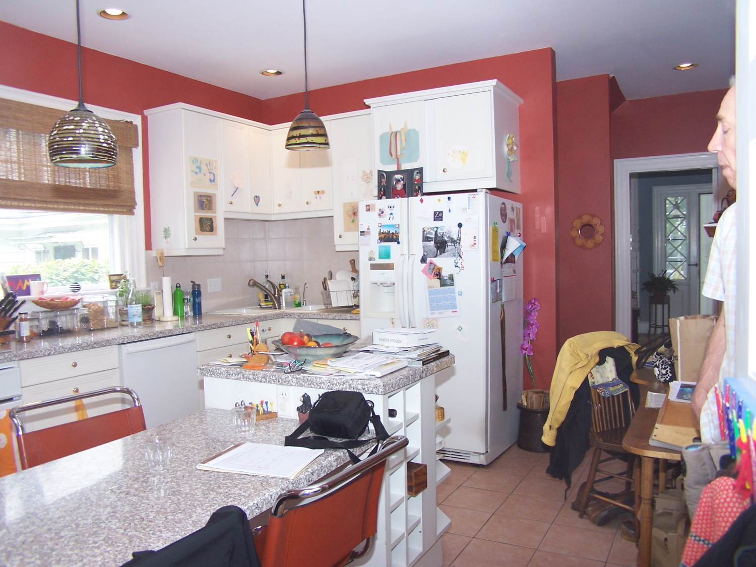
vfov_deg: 37.7
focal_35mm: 38
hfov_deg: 49.0
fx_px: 830
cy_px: 284
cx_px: 378
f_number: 2.8
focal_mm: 6.3
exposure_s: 1/60
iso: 140
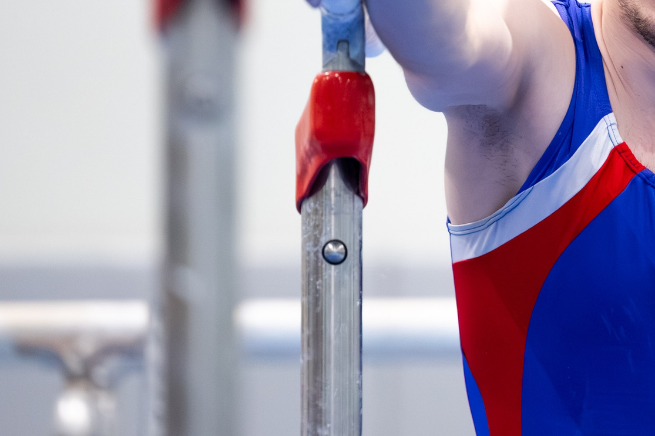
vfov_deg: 2.6
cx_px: 627
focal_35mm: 524
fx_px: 9528
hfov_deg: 3.9
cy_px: 58
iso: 4000
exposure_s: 1/500
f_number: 2.8
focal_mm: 200
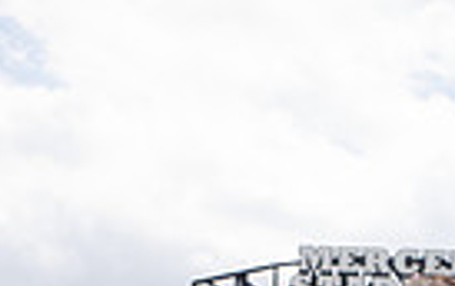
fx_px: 1664
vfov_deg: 8.7
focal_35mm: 134
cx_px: 445
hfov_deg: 15.3
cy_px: 738
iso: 125
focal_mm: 40
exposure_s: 1/400
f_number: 7.1
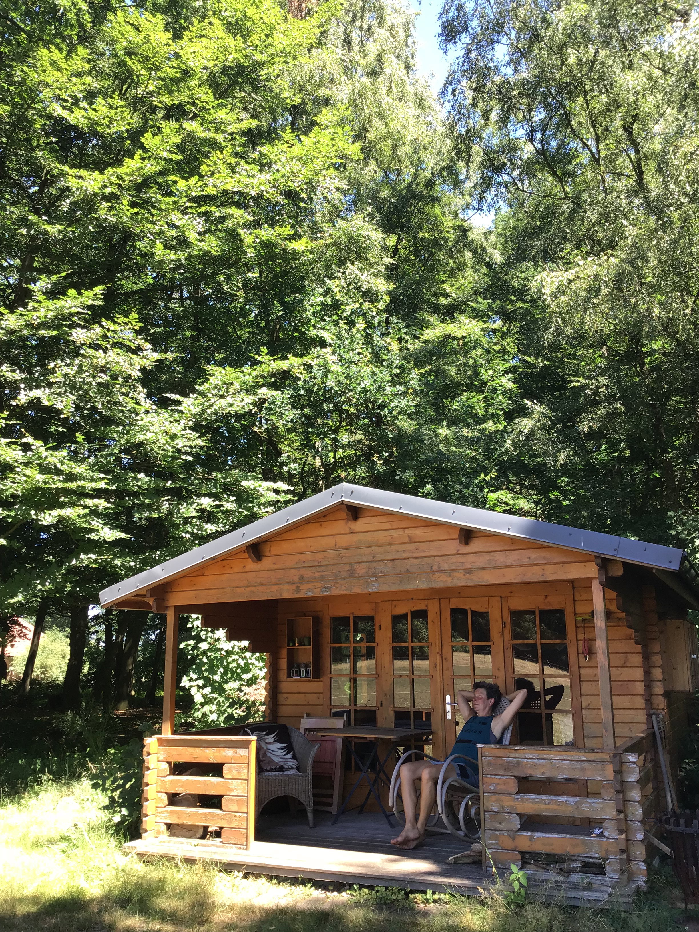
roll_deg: +1.1
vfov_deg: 58.4
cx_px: 350
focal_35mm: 31
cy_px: 466
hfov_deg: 45.4
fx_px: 835
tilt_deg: +12.8
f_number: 2.4
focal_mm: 3.3
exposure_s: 1/100
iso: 25
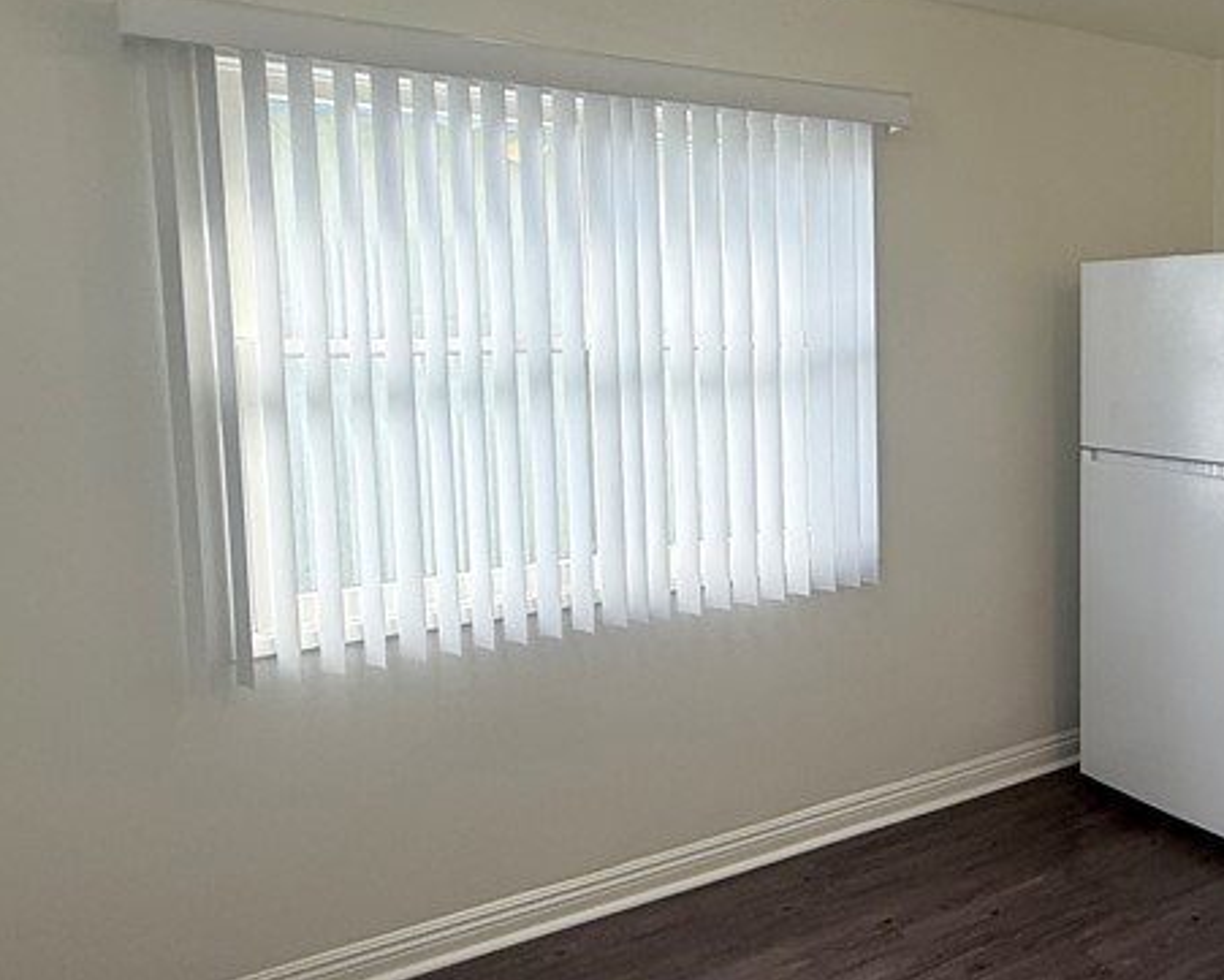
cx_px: 996
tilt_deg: -4.4
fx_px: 1123
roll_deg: +0.7
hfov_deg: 53.0
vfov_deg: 47.0
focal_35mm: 31
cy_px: 418
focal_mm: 2.22
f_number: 2.2
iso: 50
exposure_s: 1/133
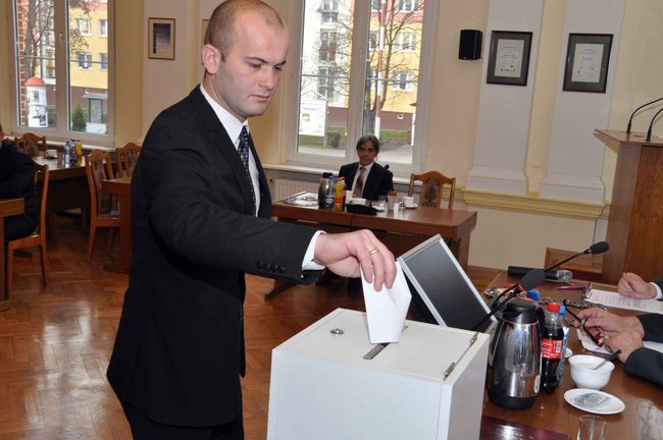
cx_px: 332
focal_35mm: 44
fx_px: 800
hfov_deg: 45.0
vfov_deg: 30.8
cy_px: 220
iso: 1000
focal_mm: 29
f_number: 14
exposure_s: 1/60
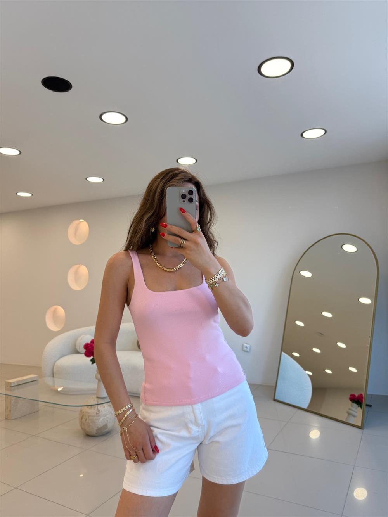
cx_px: 194
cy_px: 258
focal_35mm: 24
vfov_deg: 71.6
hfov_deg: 56.8
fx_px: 359
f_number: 1.78
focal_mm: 6.76
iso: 100
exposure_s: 1/335
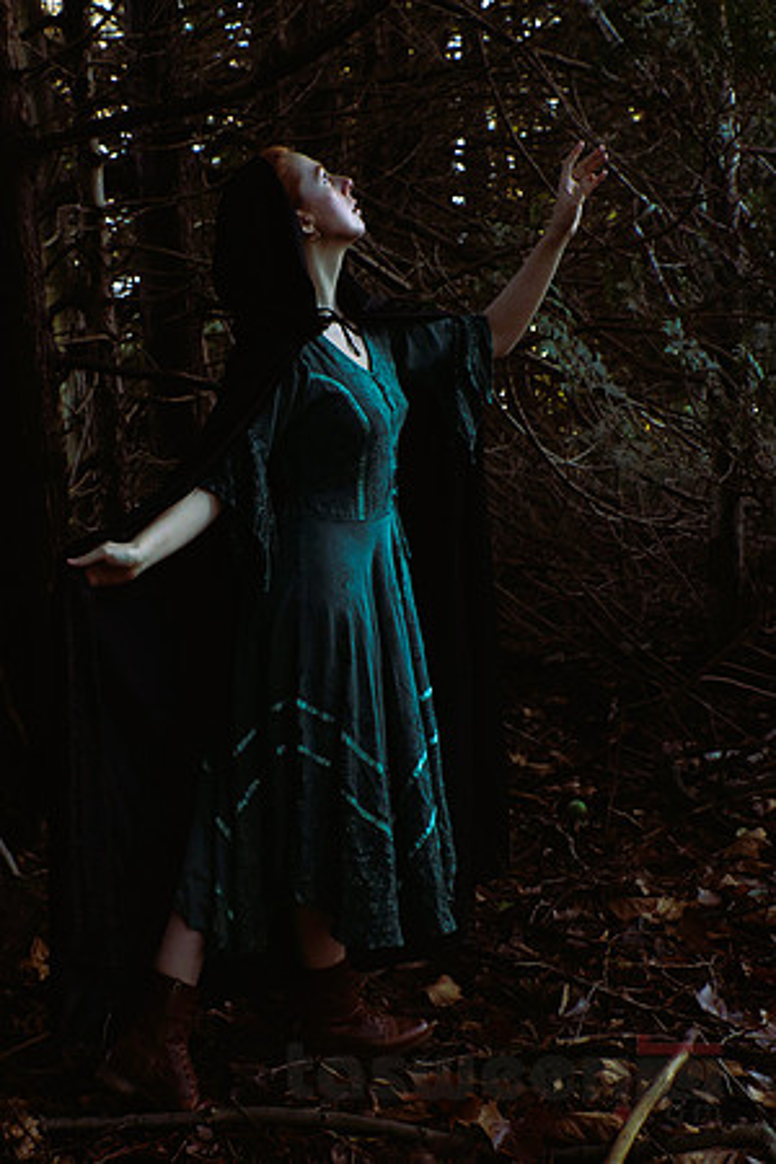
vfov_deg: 53.1
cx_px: 388
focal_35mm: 36
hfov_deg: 36.9
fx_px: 1164
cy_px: 582
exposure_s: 1/60
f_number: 5
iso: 400
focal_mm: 24
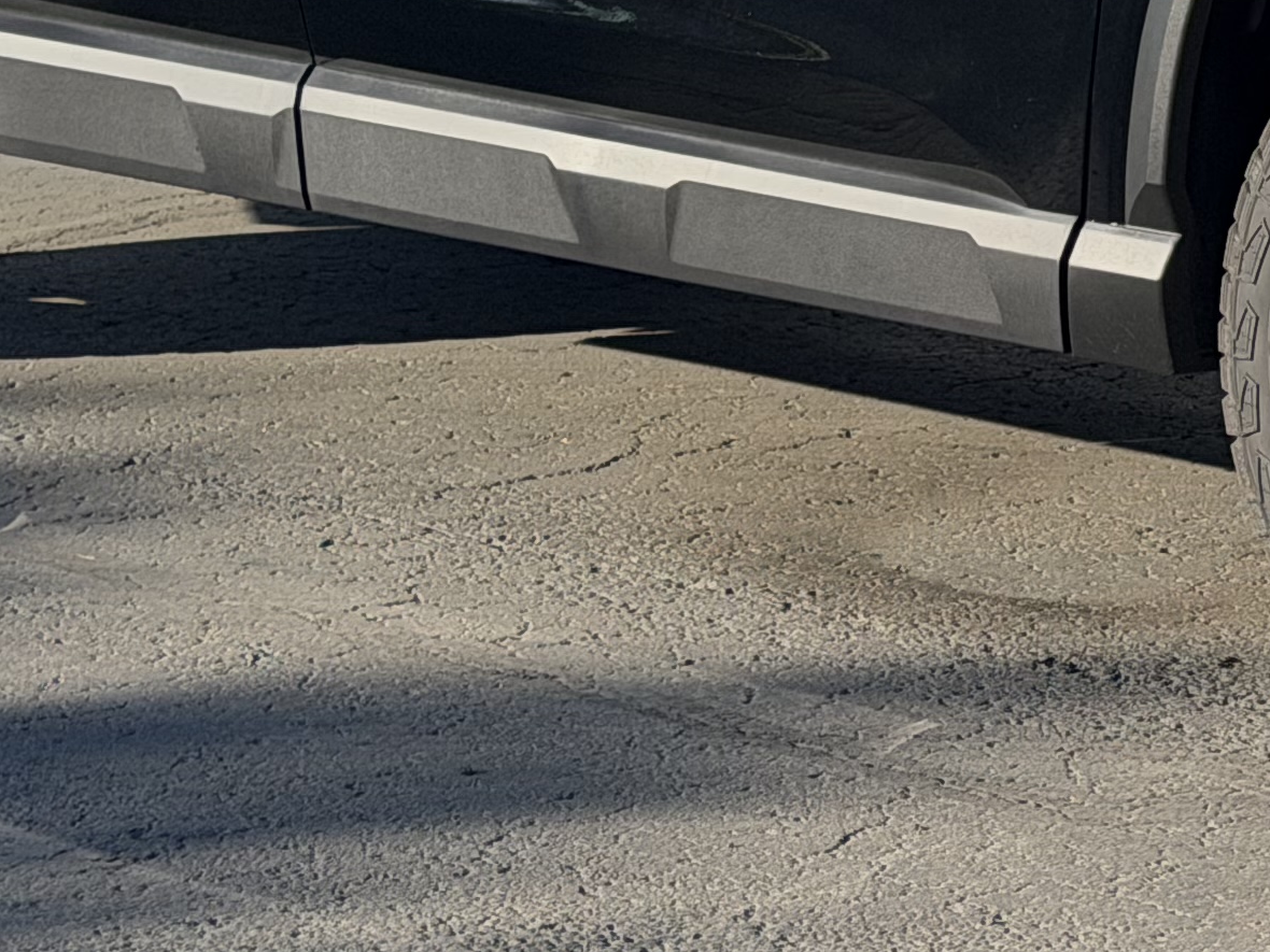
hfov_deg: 11.9
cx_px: 1238
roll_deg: -0.5
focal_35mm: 164
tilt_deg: -2.6
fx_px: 6017
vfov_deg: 8.8
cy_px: -574
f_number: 1.78
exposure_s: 1/2865
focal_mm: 6.76
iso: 80
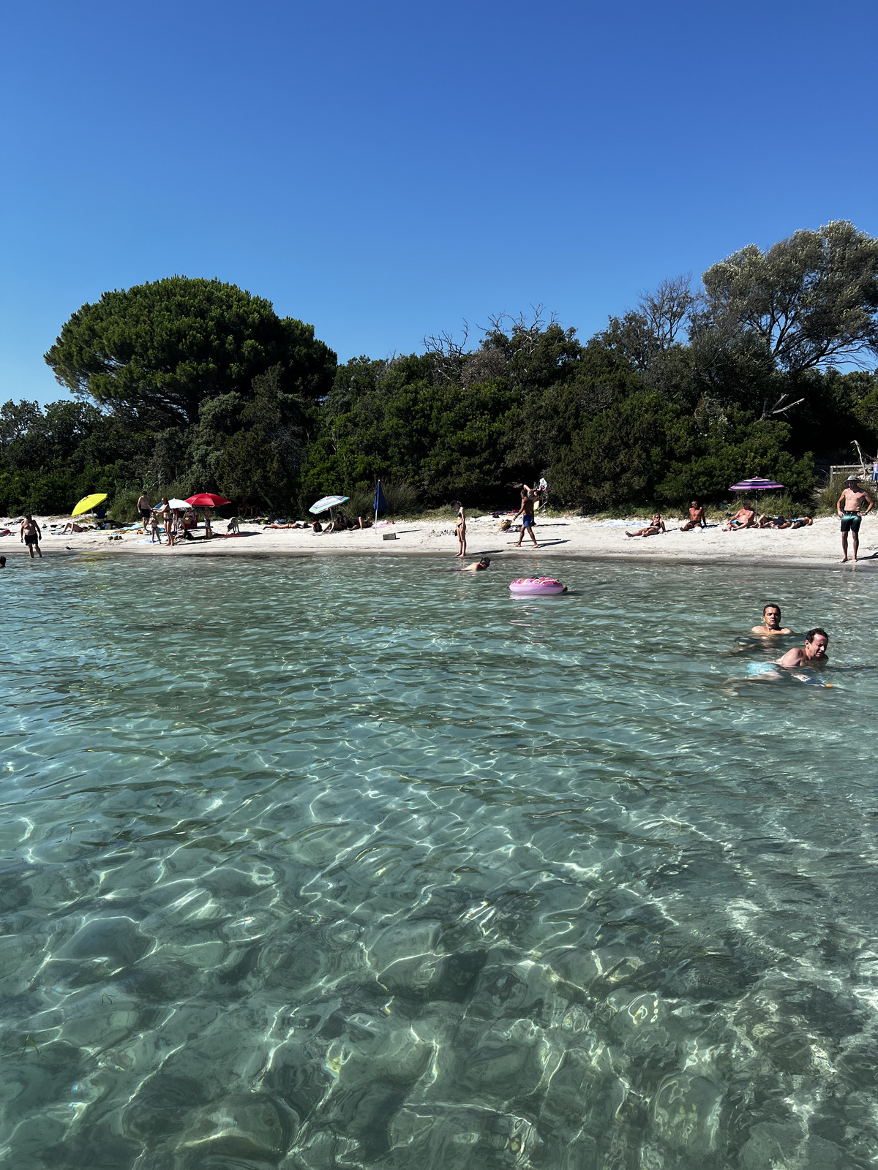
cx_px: 439
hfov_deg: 53.1
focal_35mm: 26
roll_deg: +1.6
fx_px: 879
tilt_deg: -6.0
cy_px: 585
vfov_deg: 67.3
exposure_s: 1/4115
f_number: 1.5
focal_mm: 5.7
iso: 50
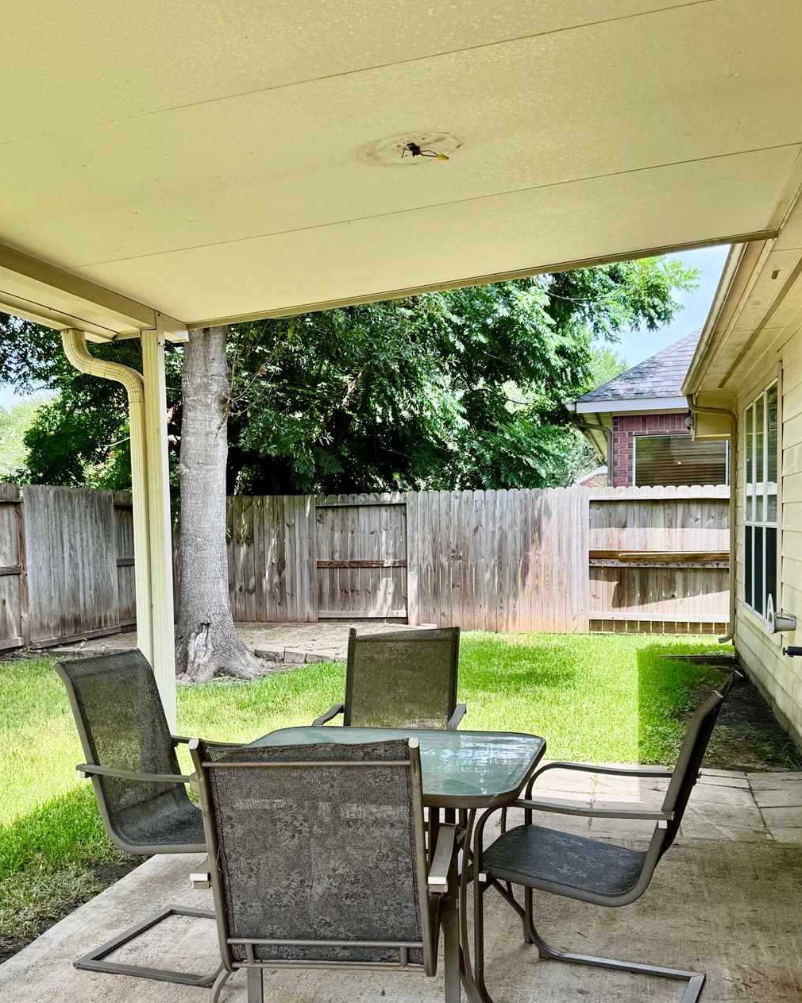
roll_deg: +2.8
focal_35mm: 38
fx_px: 1128
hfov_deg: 39.1
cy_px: 601
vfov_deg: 47.7
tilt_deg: -5.9
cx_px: 367
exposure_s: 1/518
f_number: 1.78
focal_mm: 6.76
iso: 80
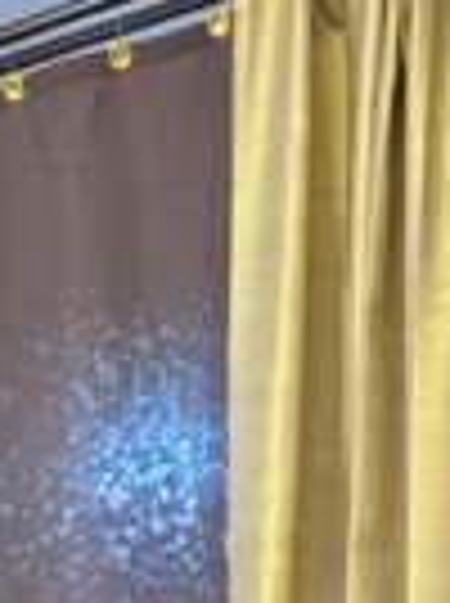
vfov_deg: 24.4
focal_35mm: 67
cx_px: -122
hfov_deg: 20.2
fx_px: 1165
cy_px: 830
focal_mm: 2.22
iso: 2000
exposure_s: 1/30
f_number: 2.2
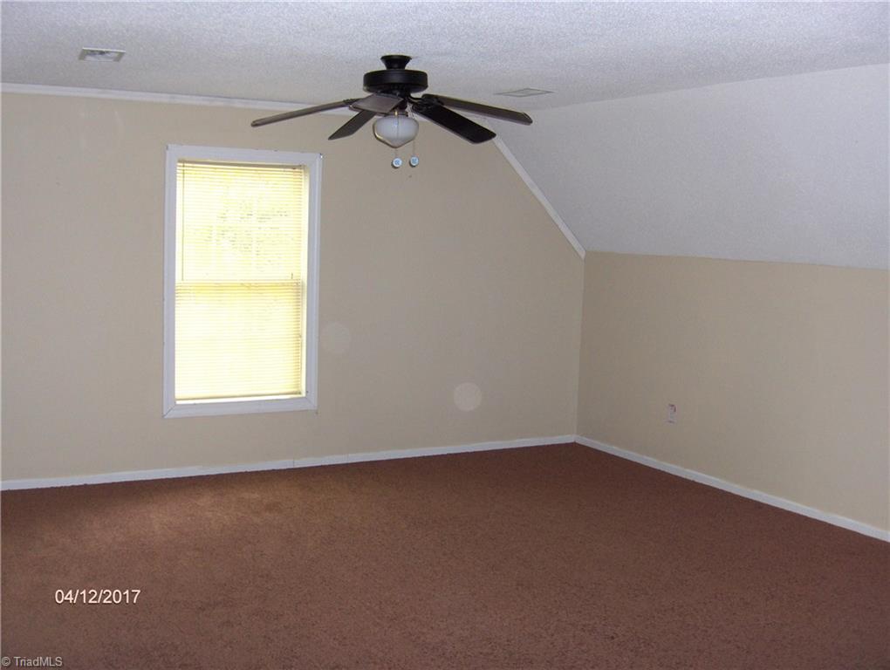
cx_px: 445
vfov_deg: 36.9
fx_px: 1004
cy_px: 335
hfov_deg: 47.8
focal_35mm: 39
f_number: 2.8
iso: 100
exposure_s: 1/60
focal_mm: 8
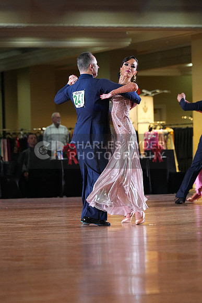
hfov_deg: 6.9
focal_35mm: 200
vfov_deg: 10.3
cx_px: 101
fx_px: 1682
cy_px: 152
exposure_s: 1/400
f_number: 5
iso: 6400
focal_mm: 200
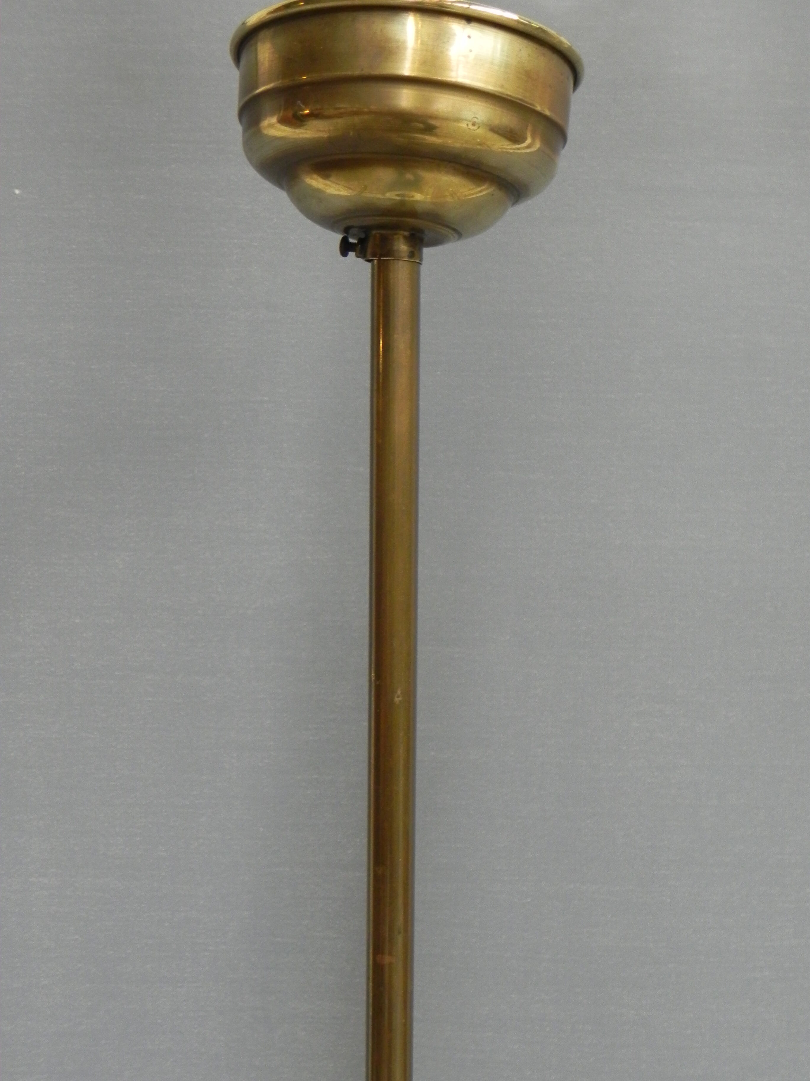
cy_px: 540
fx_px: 1279
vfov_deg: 45.8
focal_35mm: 41
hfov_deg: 35.1
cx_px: 405
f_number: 3.2
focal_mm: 7.3
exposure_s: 1/30
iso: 379
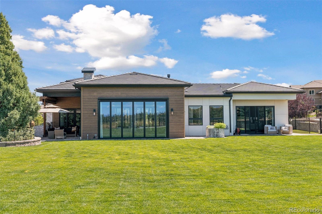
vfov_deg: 37.8
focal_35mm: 35
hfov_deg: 54.4
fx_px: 313
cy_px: 107
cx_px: 161
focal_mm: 35
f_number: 9
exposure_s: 1/250
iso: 400
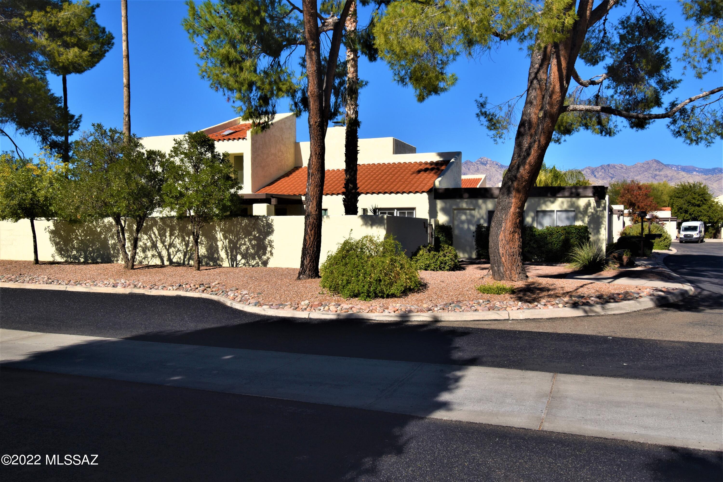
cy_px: 241
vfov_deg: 43.6
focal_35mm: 30
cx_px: 362
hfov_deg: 61.9
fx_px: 602
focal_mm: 20
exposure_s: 1/200
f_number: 14
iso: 100
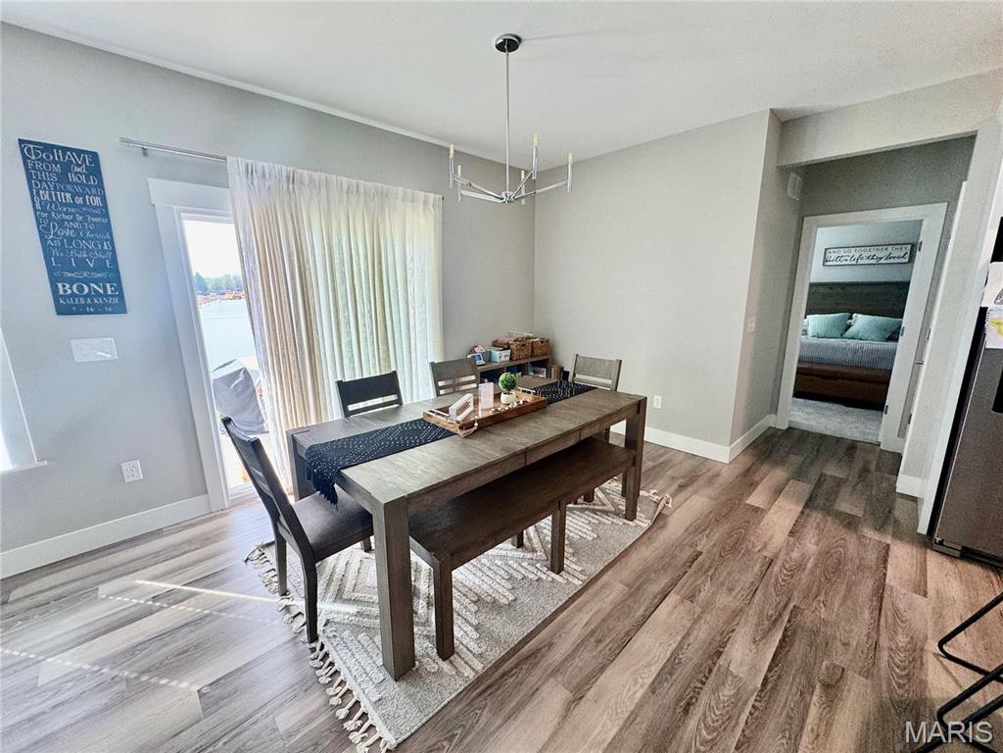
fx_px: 406
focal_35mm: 14
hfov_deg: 102.1
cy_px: 376
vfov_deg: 85.7
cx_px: 502
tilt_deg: -12.1
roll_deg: -0.1
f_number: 2.2
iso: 125
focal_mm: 2.22
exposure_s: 1/120
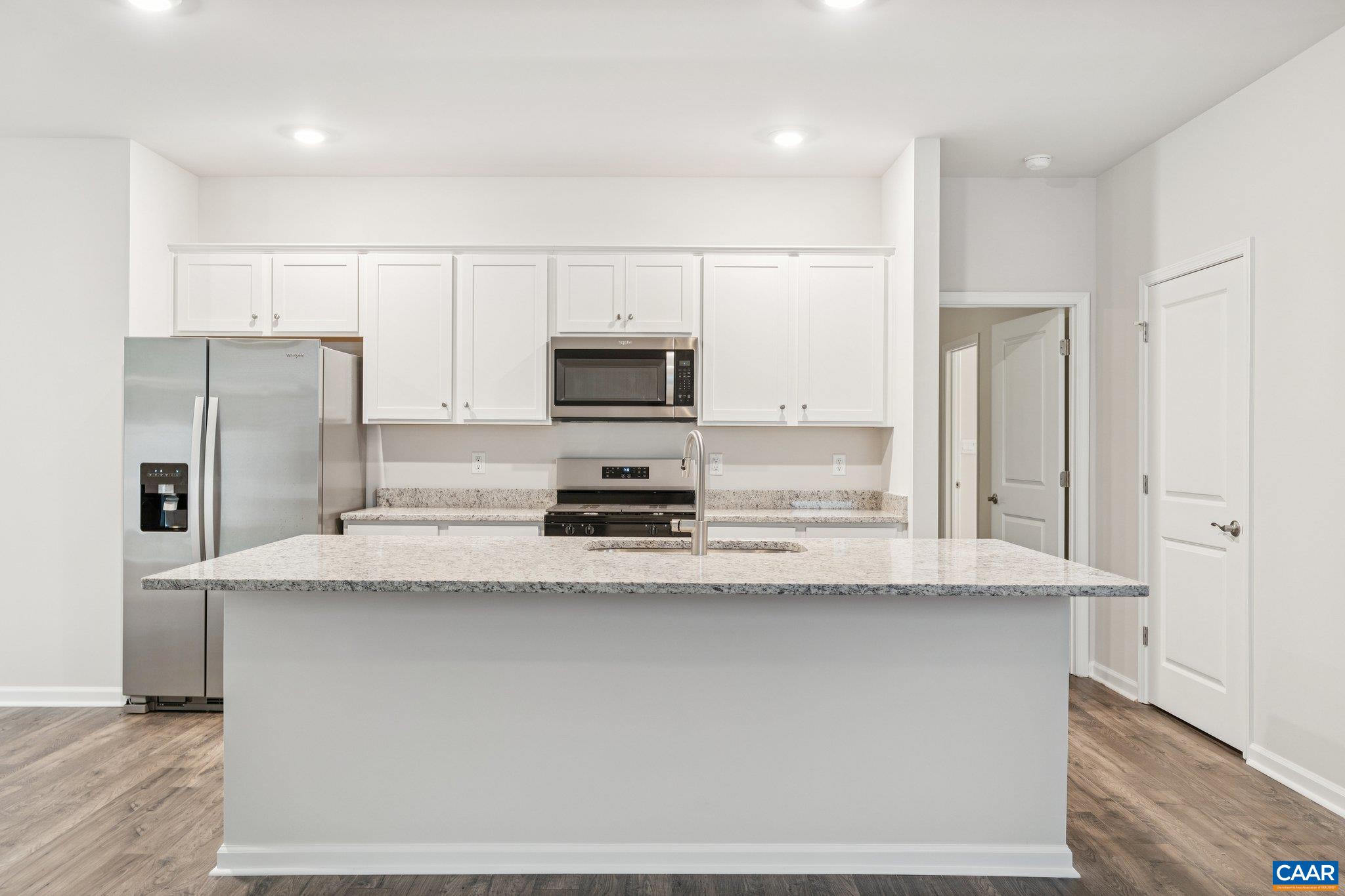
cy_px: 448
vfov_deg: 49.5
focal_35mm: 26
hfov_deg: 69.4
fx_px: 971
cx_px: 672
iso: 320
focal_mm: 26
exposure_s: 1/4
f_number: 6.3
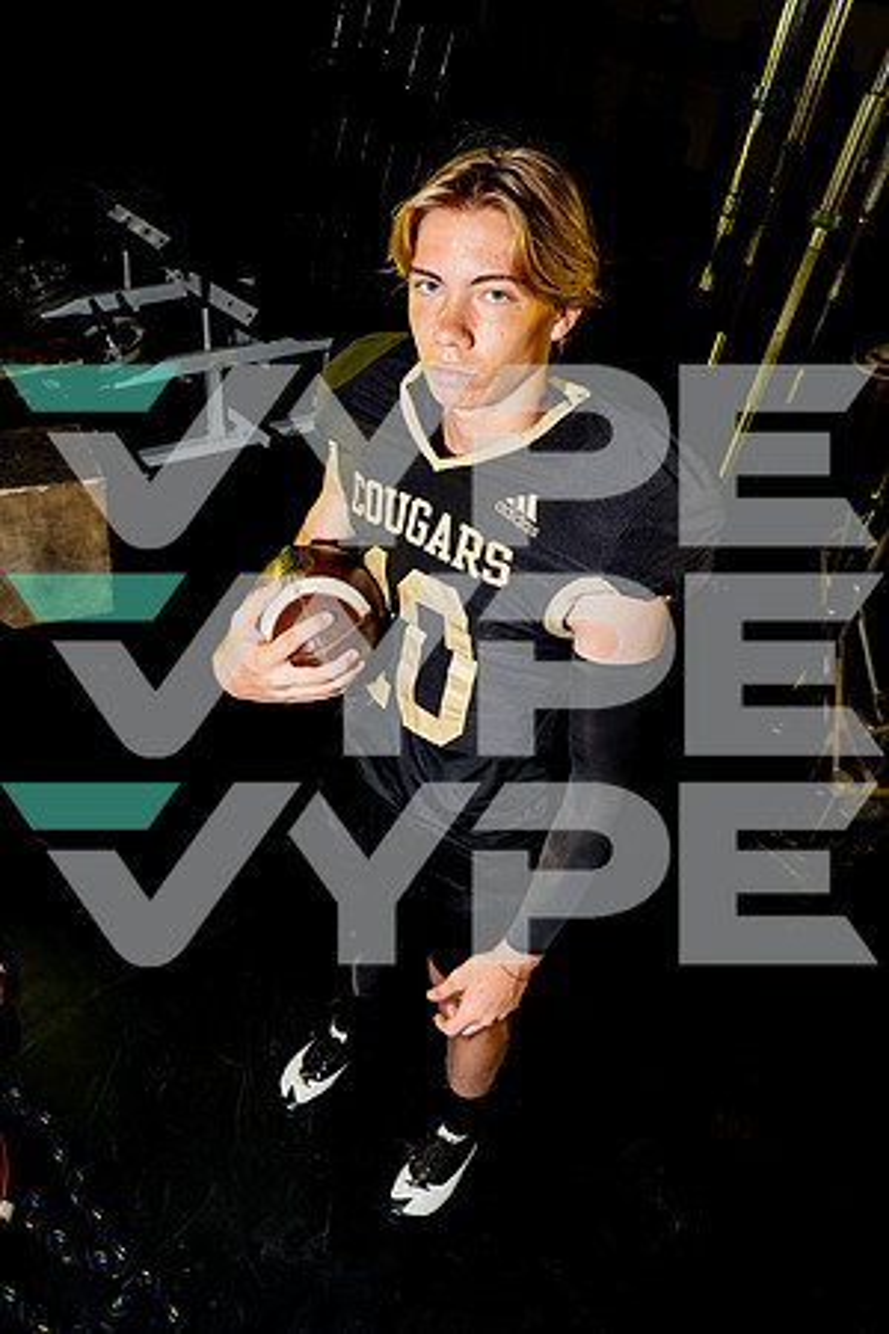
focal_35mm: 27
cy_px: 667
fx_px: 1000
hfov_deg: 47.9
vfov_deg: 67.4
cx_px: 444
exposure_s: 1/250
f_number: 8
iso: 250
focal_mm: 27
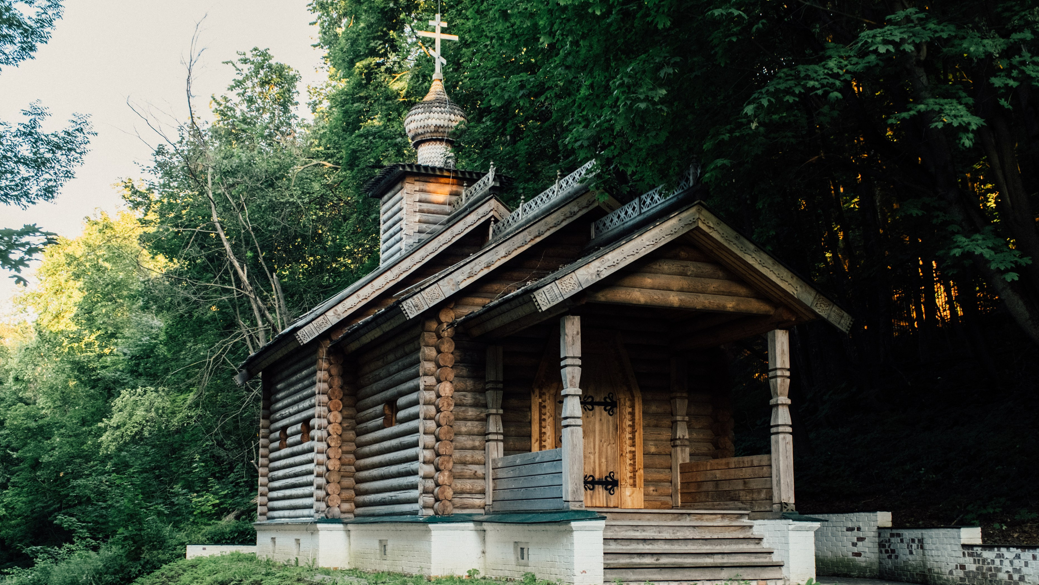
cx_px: 519
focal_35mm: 44
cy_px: 372
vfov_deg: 27.0
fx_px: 1212
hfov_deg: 46.4
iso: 1250
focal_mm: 24
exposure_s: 1/40
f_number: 4.5
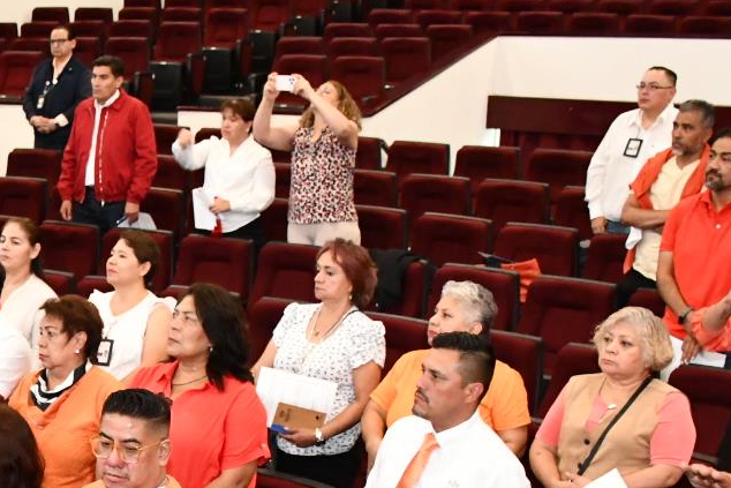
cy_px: 473
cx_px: 1
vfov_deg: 19.3
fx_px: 1401
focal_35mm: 69
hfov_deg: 27.6
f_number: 4
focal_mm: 18
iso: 5000
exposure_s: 1/60
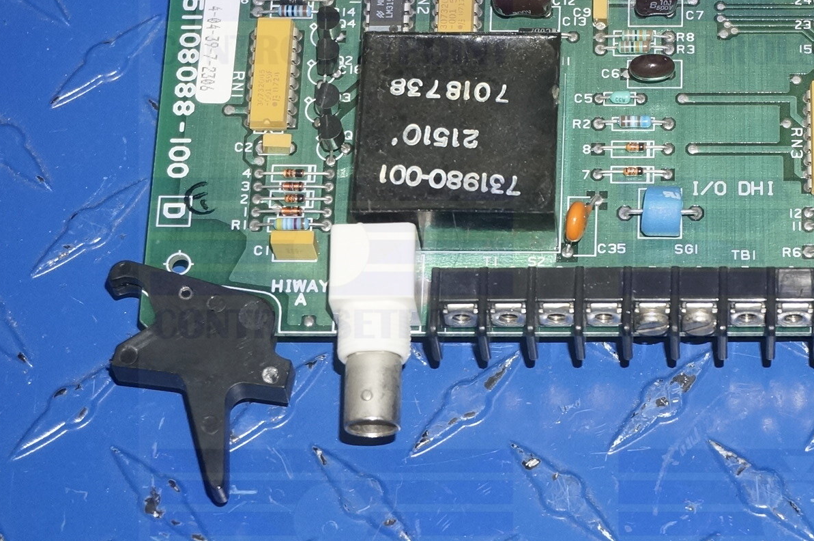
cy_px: 87
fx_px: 2710
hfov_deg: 16.8
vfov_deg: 11.3
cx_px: 759
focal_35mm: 120
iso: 800
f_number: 5.6
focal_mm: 39
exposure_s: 1/60
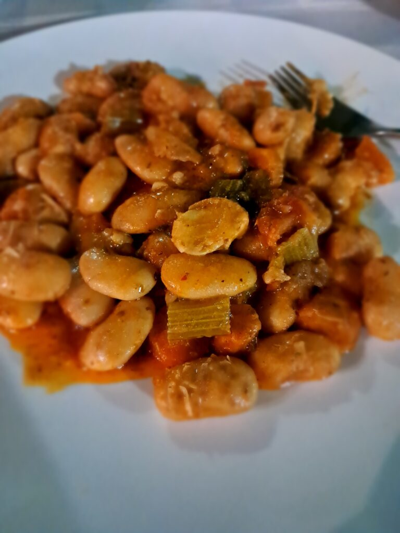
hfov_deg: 51.4
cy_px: 266
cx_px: 200
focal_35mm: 27
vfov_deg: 65.3
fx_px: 416
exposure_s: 1/20
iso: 1600
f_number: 1.8
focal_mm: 4
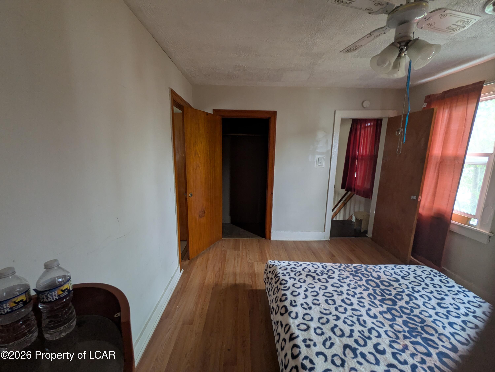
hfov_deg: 102.1
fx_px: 200
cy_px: 186
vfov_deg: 85.7
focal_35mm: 14
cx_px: 248
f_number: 2.2
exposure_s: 1/24
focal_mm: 1.83
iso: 180
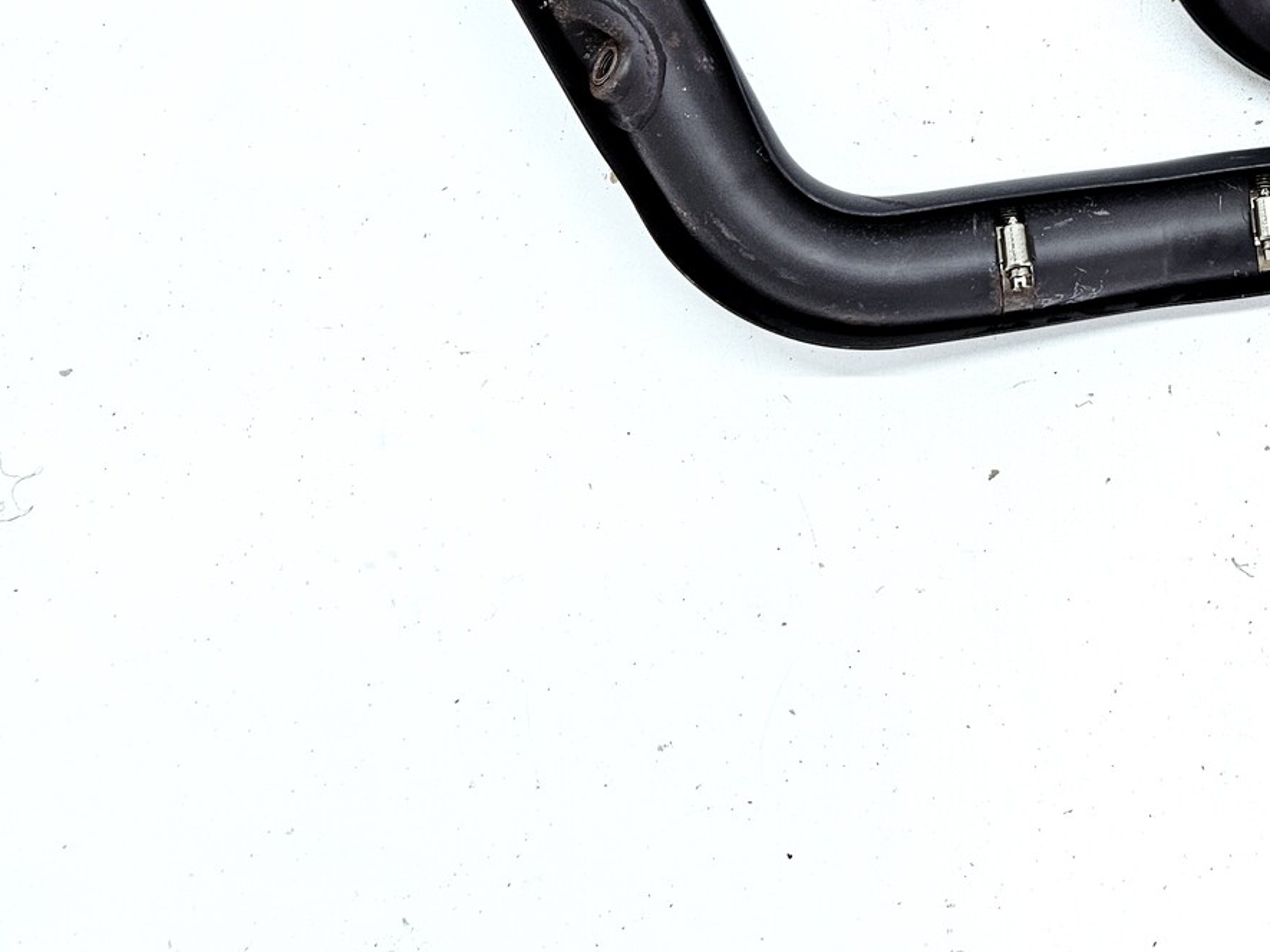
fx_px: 1907
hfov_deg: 32.8
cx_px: 1362
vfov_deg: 25.9
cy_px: -92
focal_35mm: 52
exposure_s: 1/100
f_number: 1.8
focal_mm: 5.4
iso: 64
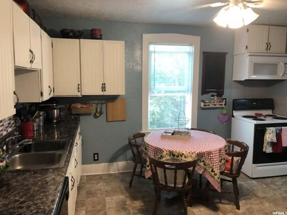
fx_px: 232
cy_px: 108
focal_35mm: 28
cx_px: 144
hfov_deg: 63.4
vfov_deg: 49.7
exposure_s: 1/15
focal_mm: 3.99
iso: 40
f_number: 1.8
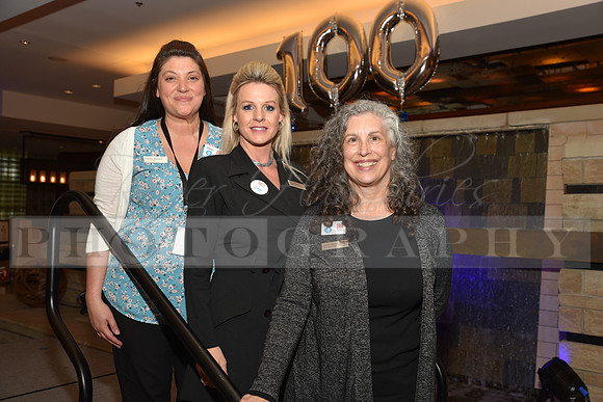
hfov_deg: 53.1
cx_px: 302
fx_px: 603
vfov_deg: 36.9
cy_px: 201
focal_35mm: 36
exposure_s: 1/60
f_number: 5
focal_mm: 36
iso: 200
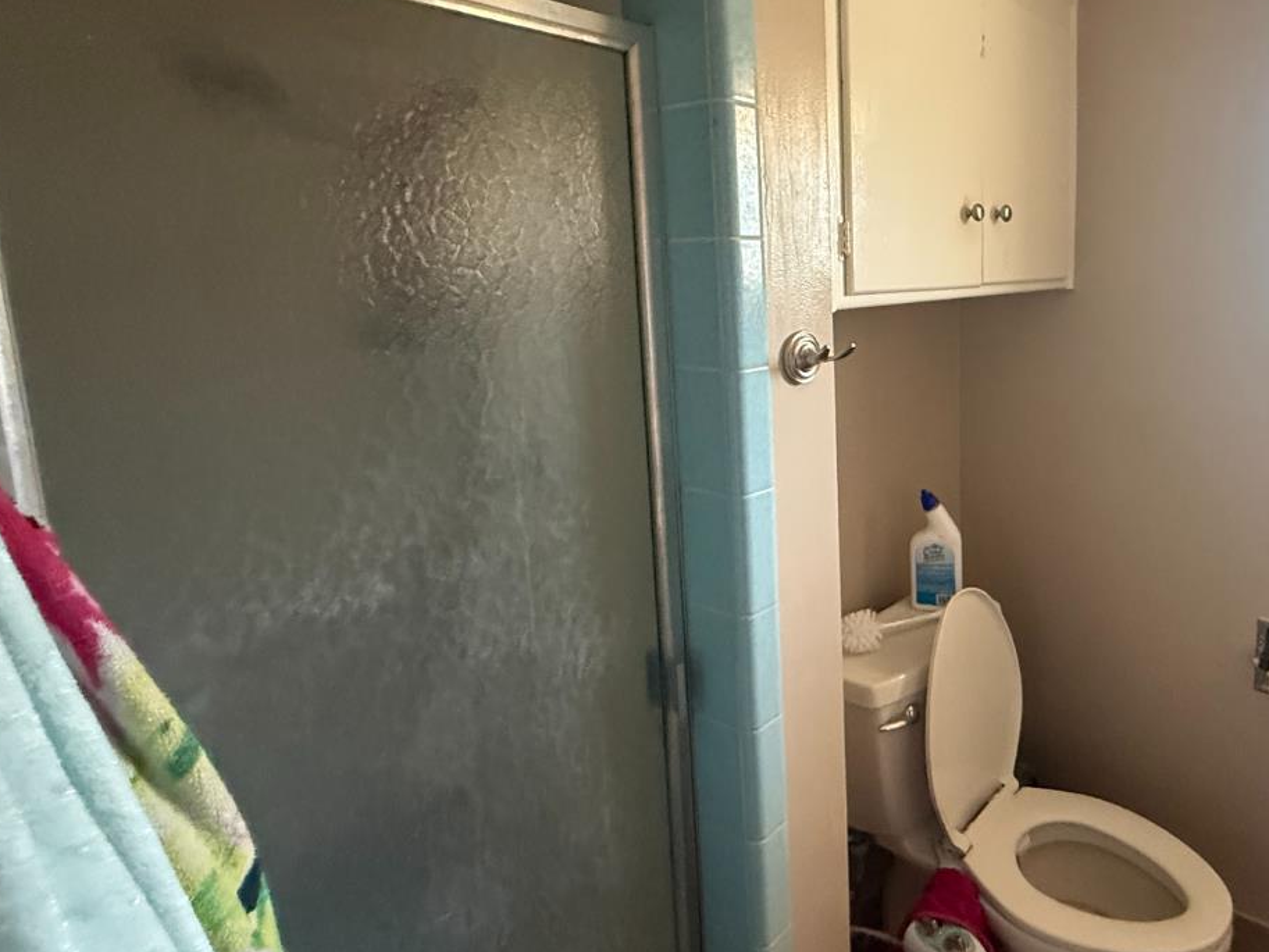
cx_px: 910
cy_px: 381
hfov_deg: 70.2
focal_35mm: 23
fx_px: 843
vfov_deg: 58.4
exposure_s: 1/60
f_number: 2.2
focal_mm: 2.22
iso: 800
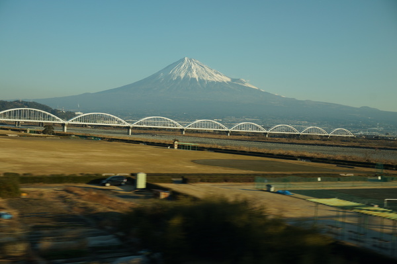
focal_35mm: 45
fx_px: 496
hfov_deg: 43.6
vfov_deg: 29.8
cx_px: 198
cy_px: 132
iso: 100
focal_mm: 30
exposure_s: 1/125
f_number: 8
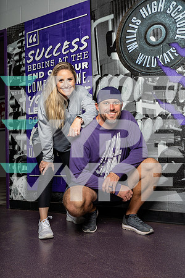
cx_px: 92
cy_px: 139
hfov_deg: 36.9
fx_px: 277
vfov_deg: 53.1
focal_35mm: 36
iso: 250
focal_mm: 36
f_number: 6.3
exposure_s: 1/250
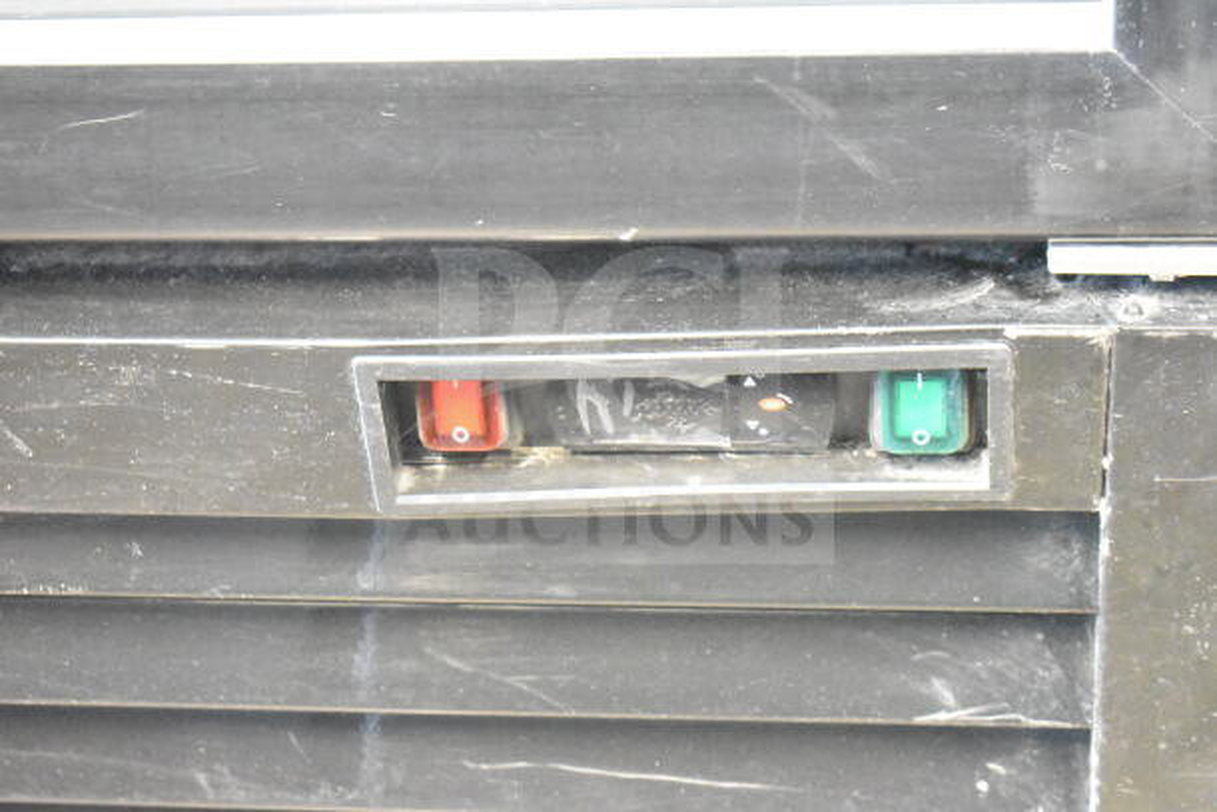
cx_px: 608
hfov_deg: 24.6
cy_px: 406
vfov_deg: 16.6
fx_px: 2789
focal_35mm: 82
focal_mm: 55
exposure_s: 1/15
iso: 25600
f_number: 5.6
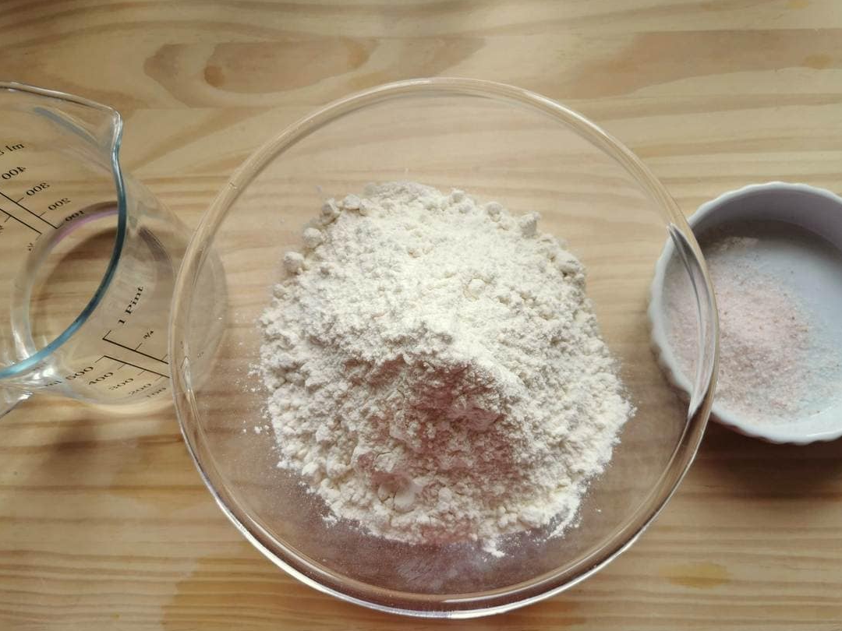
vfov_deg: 46.8
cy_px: 337
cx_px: 428
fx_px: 730
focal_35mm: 30
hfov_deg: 60.0
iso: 50
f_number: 1.6
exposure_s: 1/158
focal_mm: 5.56
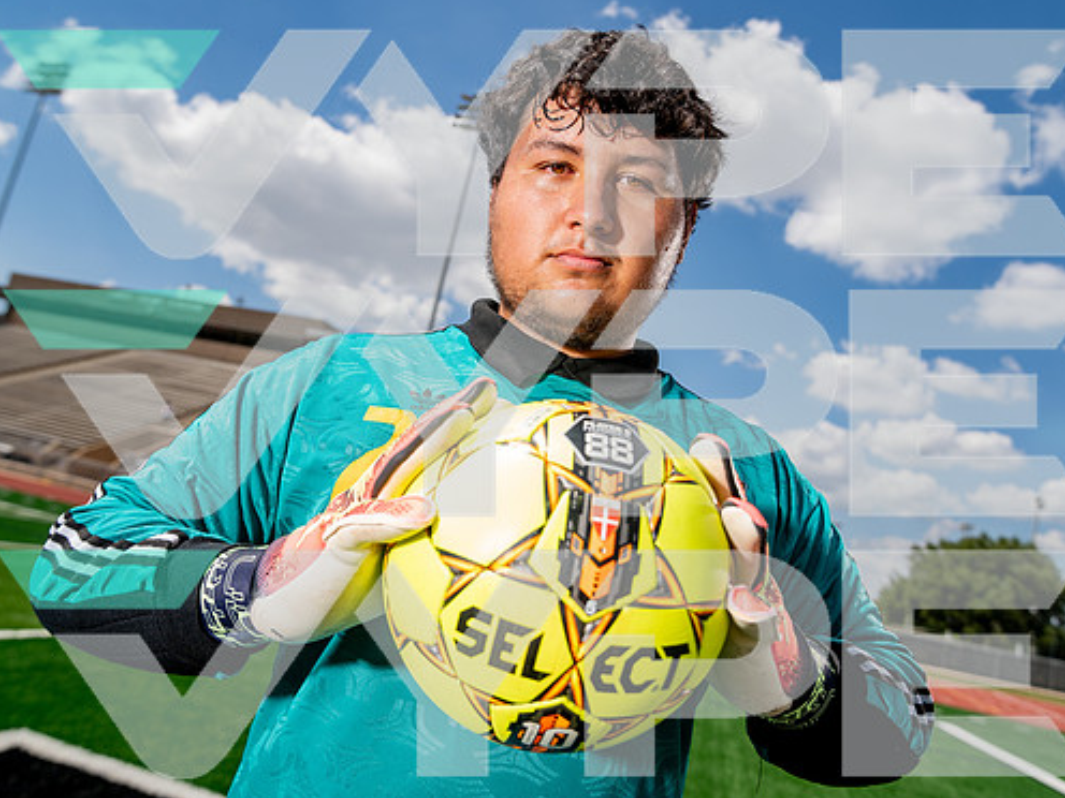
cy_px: 404
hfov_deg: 65.3
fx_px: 831
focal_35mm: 27
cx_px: 550
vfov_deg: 51.4
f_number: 4
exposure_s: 1/1250
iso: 100
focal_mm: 24
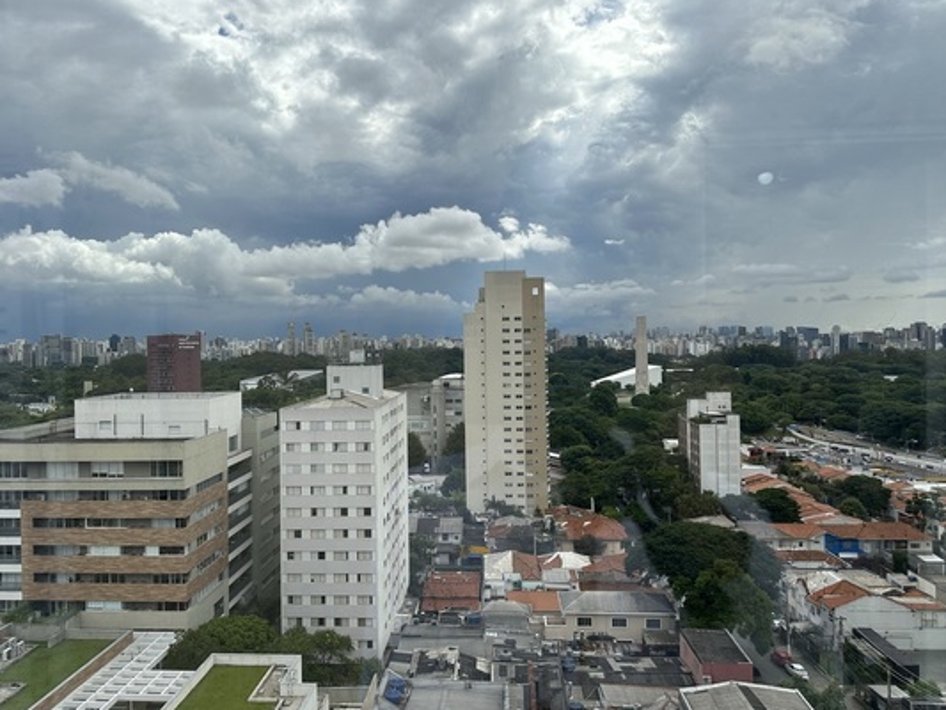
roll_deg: +0.1
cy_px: 346
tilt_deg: -1.0
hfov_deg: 65.2
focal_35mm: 27
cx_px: 433
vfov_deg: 51.4
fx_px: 738
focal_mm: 6.86
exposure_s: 1/6211
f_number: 1.78
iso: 80
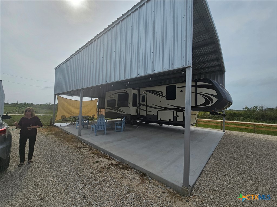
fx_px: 104
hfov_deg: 106.2
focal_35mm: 13
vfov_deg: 89.9
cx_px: 138
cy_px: 104
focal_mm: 2.2
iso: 50
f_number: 2.2
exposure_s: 1/3977
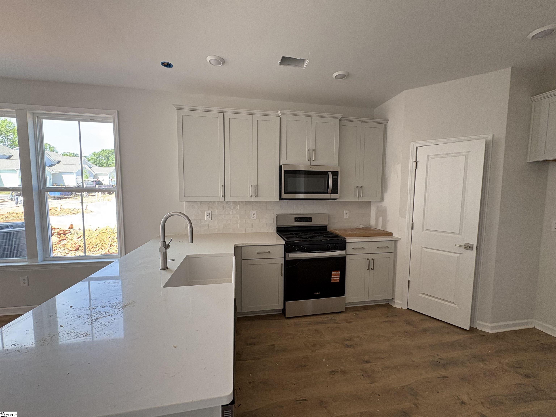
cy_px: 208
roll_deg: -0.3
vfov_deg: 85.7
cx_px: 278
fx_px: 225
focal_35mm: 14
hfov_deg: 102.1
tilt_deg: -4.2
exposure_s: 1/99
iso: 125
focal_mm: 2.22
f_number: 2.2
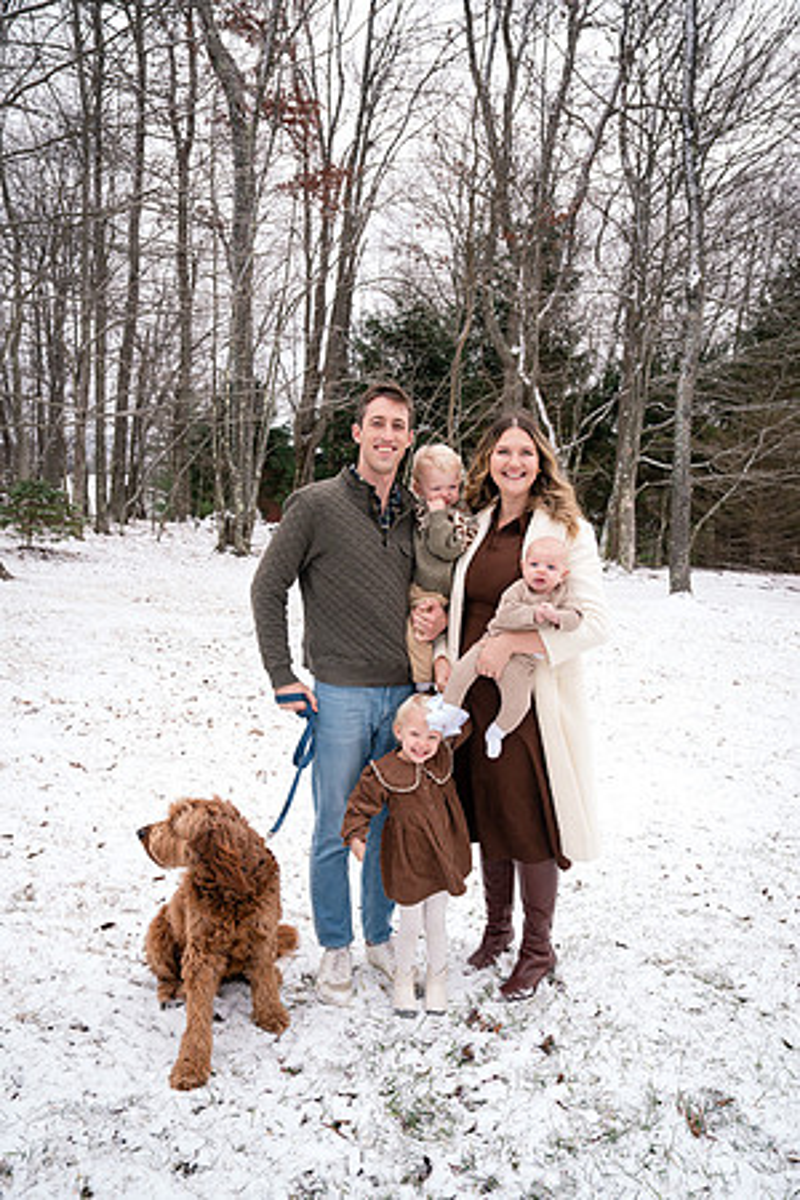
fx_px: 933
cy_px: 600
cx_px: 400
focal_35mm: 28
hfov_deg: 46.4
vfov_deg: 65.5
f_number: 4.5
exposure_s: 1/250
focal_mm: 28
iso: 800
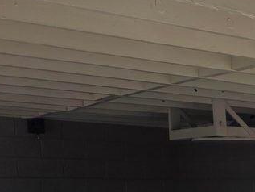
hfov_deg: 18.2
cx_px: 450
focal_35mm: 87
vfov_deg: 16.2
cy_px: 240
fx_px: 641
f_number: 1.7
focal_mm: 6.3
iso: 80
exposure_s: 1/6150
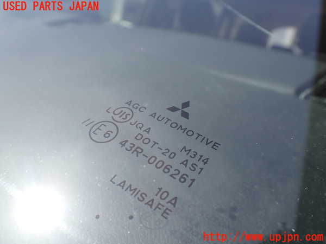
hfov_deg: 60.0
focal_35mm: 30
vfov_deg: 46.8
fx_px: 283
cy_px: 122
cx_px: 163
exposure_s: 1/800
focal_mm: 5.4
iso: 100
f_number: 3.2
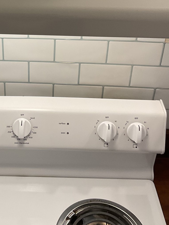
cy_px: 36
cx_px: 26
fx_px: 378
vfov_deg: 32.1
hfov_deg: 24.7
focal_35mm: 58
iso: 50
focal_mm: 3
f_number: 1.8
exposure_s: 1/60
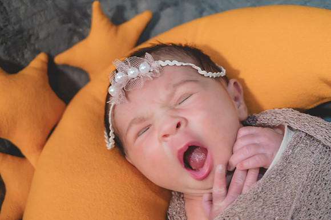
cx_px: 166
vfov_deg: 23.0
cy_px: 110
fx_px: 543
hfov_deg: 33.9
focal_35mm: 59
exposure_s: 1/80
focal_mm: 58
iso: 5000
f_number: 5
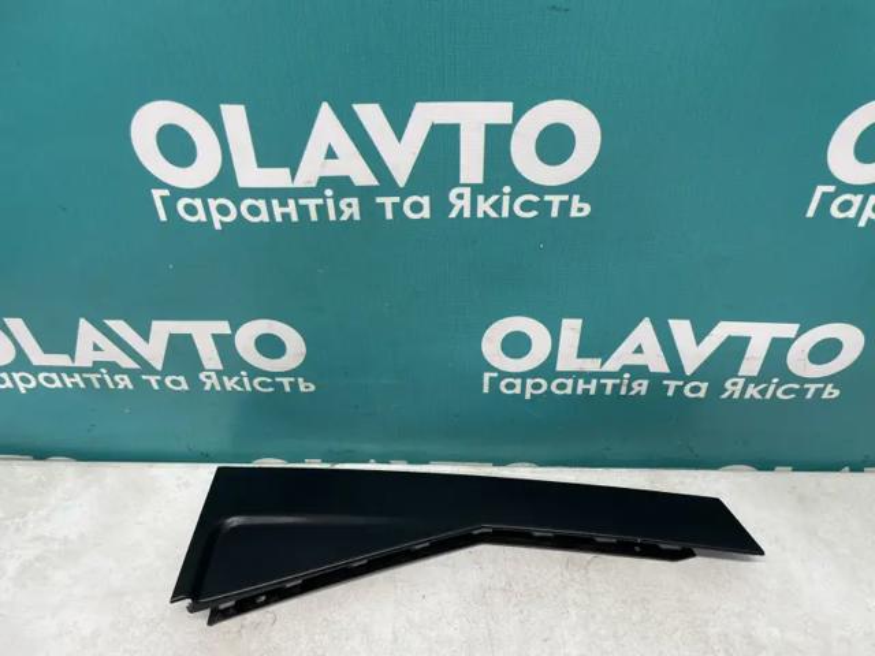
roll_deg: +2.5
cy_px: 328
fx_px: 657
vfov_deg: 53.1
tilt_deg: -41.2
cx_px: 438
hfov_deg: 67.3
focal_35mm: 26
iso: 100
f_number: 1.6
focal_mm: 4.2
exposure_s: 1/100
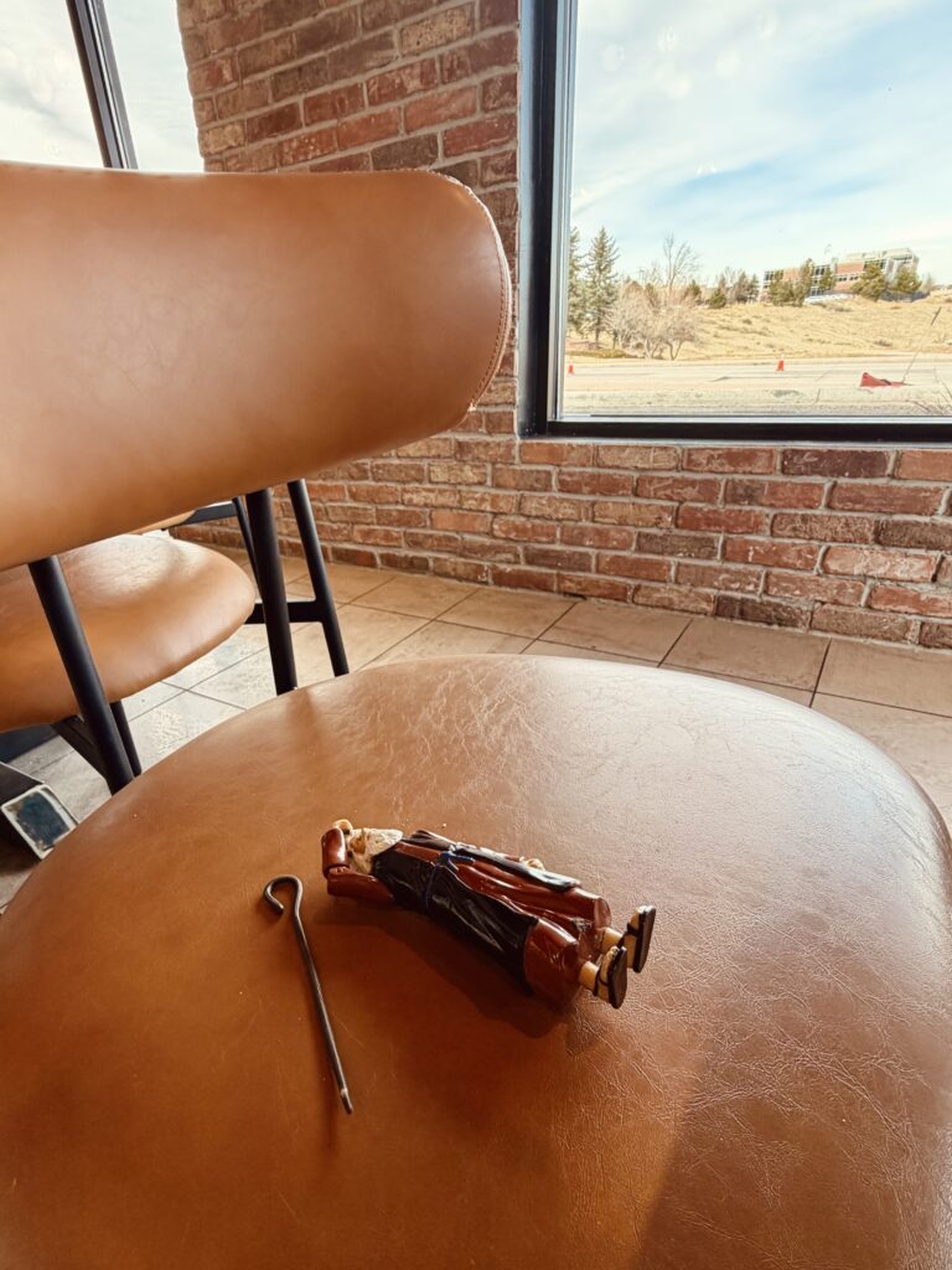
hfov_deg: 85.7
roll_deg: +1.8
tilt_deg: -26.7
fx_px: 513
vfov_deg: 102.1
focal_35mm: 14
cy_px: 635
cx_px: 476
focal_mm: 2.22
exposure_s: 1/121
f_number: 2.2
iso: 80
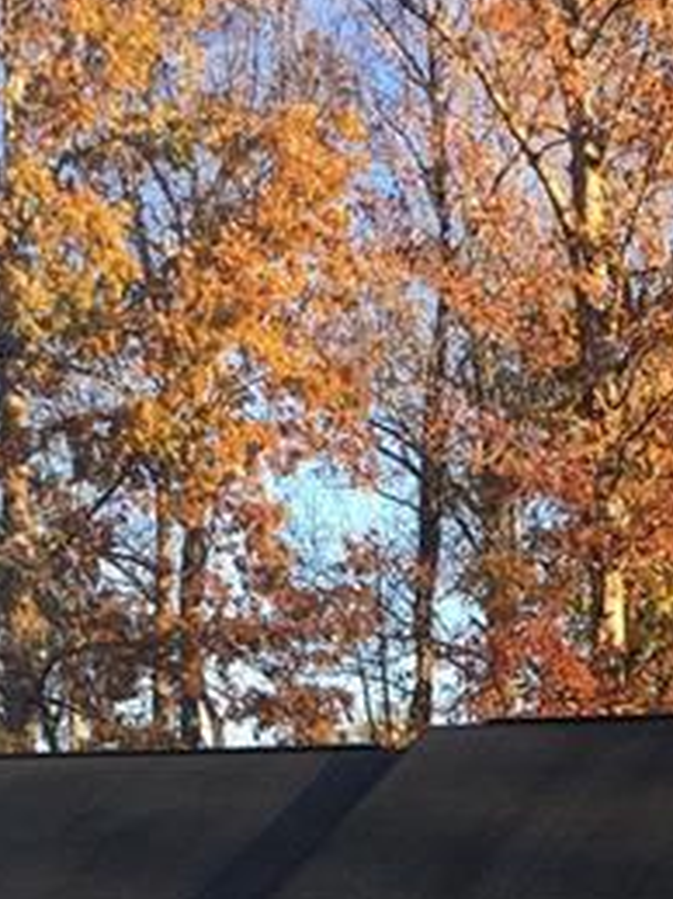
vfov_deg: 21.4
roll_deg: -0.5
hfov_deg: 16.9
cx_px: 593
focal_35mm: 86
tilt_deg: +0.2
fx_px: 2231
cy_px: 1031
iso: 25
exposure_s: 1/232
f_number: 2.2
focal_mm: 4.15
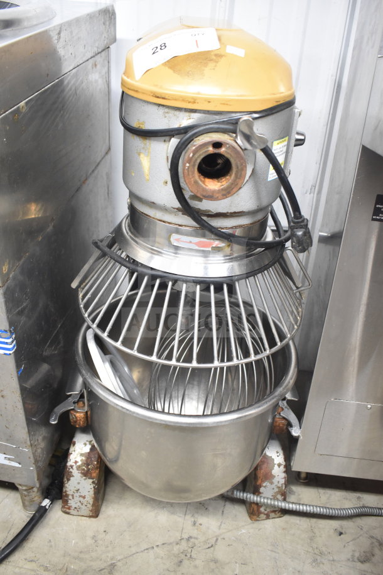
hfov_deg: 41.7
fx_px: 503
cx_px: 192
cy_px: 288
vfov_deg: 59.5
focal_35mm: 32
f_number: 3.8
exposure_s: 1/30
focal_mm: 21
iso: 1100
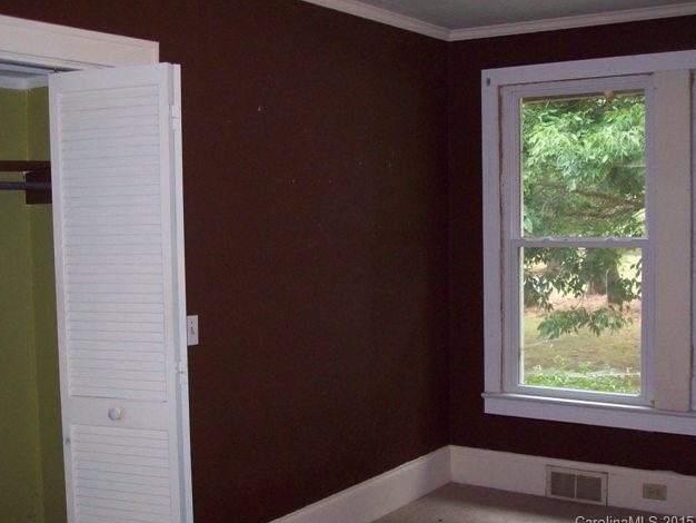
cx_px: 347
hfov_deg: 41.2
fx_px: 925
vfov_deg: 31.5
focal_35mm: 46
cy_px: 266
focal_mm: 7.6
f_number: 3
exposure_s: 1/73.6
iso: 200
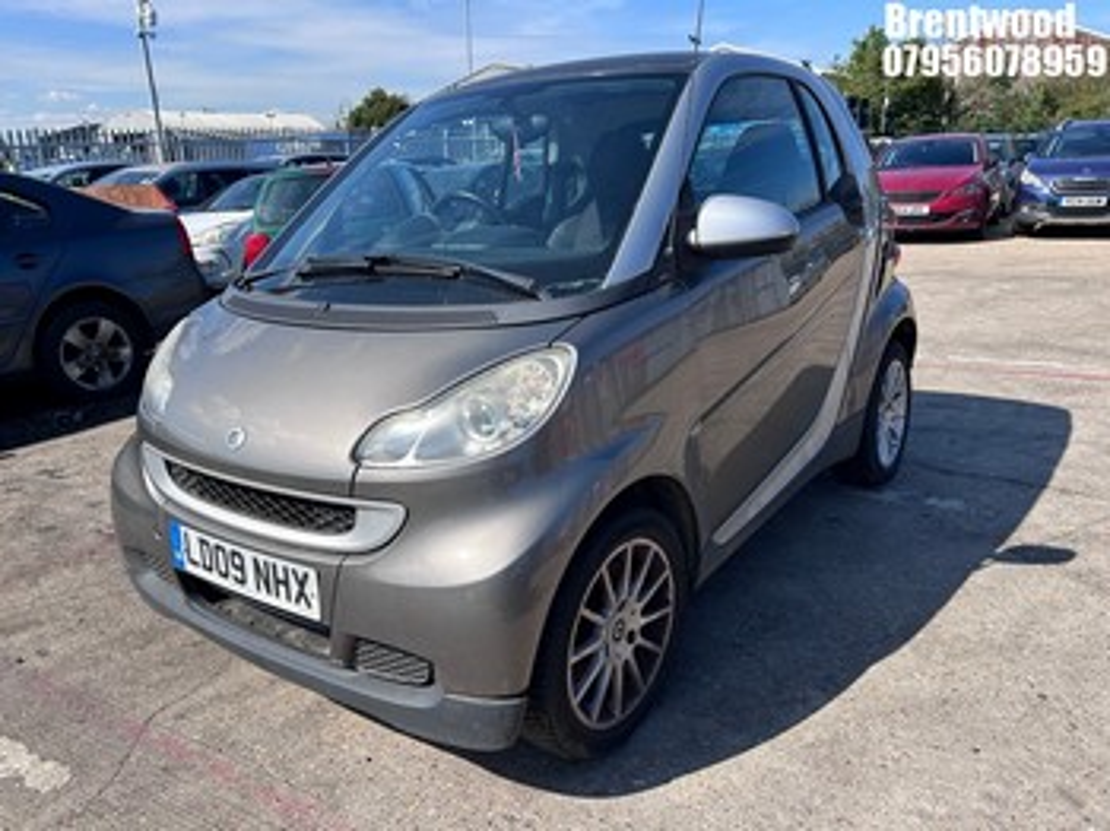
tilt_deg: -19.8
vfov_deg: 53.0
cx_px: 555
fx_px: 833
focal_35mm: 26
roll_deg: +0.7
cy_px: 416
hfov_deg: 67.3
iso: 50
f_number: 1.5
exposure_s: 1/3165
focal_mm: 5.7
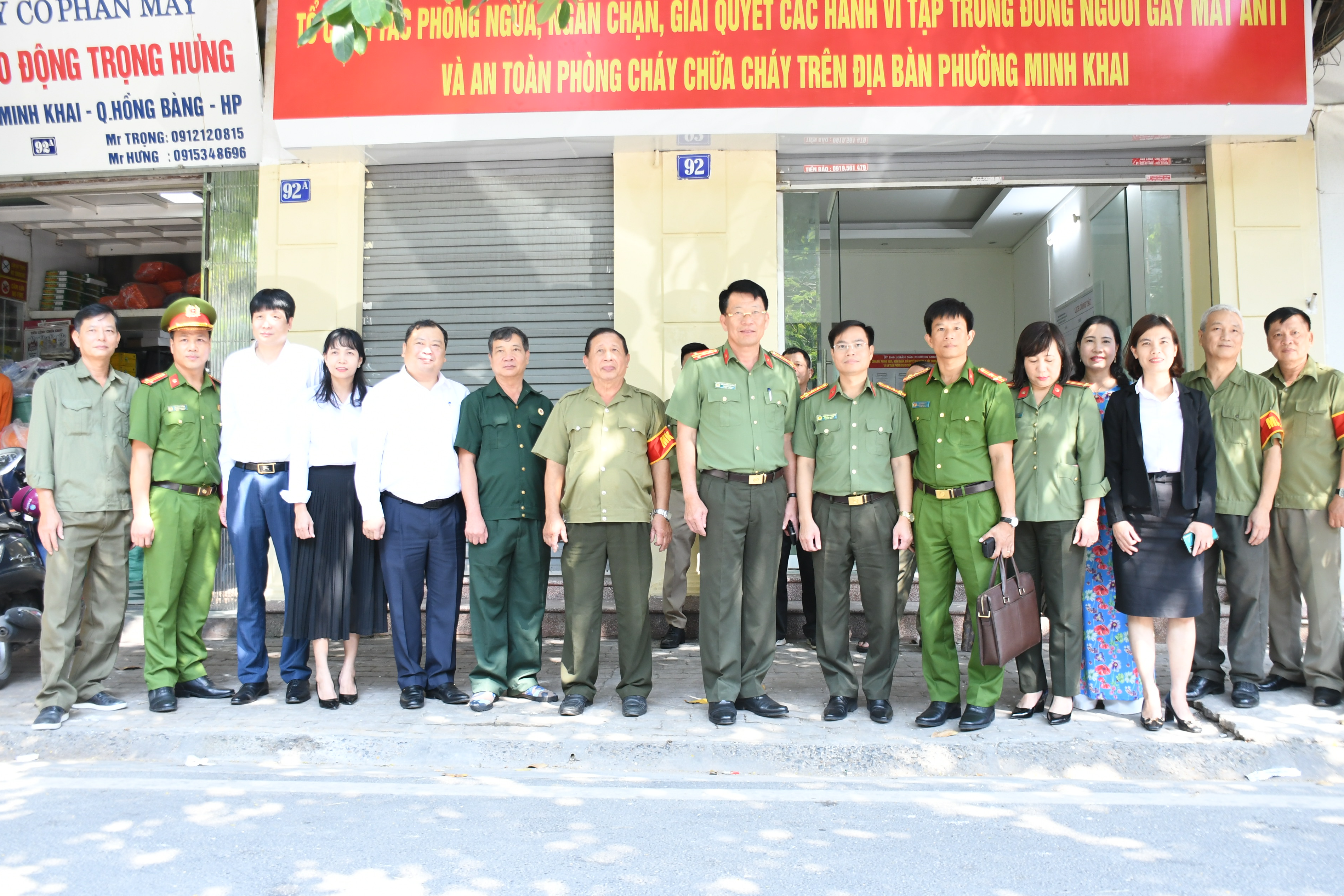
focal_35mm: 33
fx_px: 1232
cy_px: 406
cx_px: 707
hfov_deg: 57.2
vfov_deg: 39.9
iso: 640
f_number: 3.5
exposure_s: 1/200
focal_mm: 20
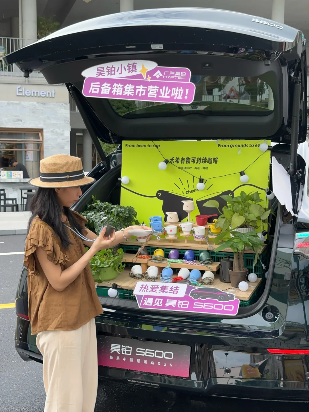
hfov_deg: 30.3
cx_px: 154
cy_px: 206
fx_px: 571
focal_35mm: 48
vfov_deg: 39.7
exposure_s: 1/719
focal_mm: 6.86
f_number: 1.78
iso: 64
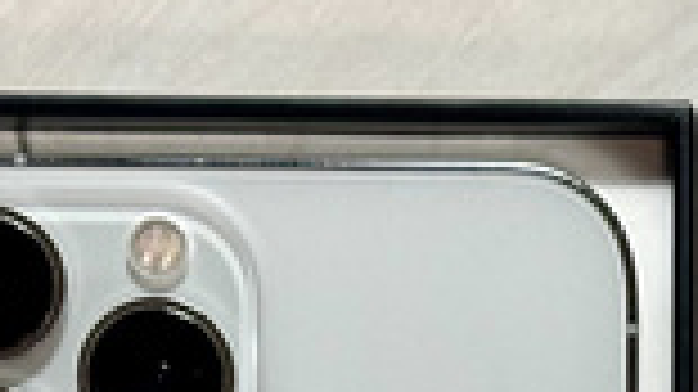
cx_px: 693
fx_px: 3737
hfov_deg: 10.6
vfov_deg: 5.8
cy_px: 928
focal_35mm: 202
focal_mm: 6.86
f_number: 1.78
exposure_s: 1/100
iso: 80
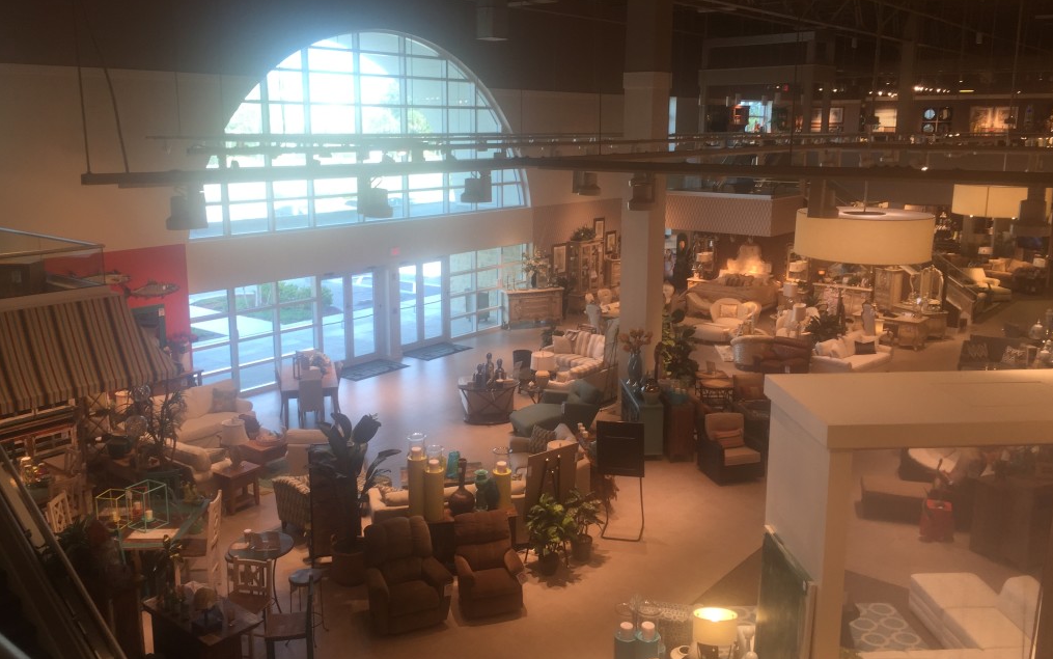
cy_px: 304
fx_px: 890
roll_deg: -0.9
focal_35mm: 31
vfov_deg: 40.6
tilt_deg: -11.0
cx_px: 529
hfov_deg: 61.2
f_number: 2.2
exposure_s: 1/60
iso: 32
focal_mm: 4.15
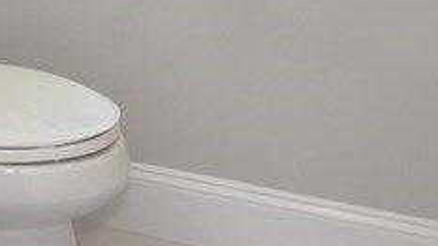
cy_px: -206
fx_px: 801
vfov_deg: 15.0
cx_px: -8
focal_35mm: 69
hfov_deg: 28.5
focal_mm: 10
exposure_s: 1/60
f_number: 5
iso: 500
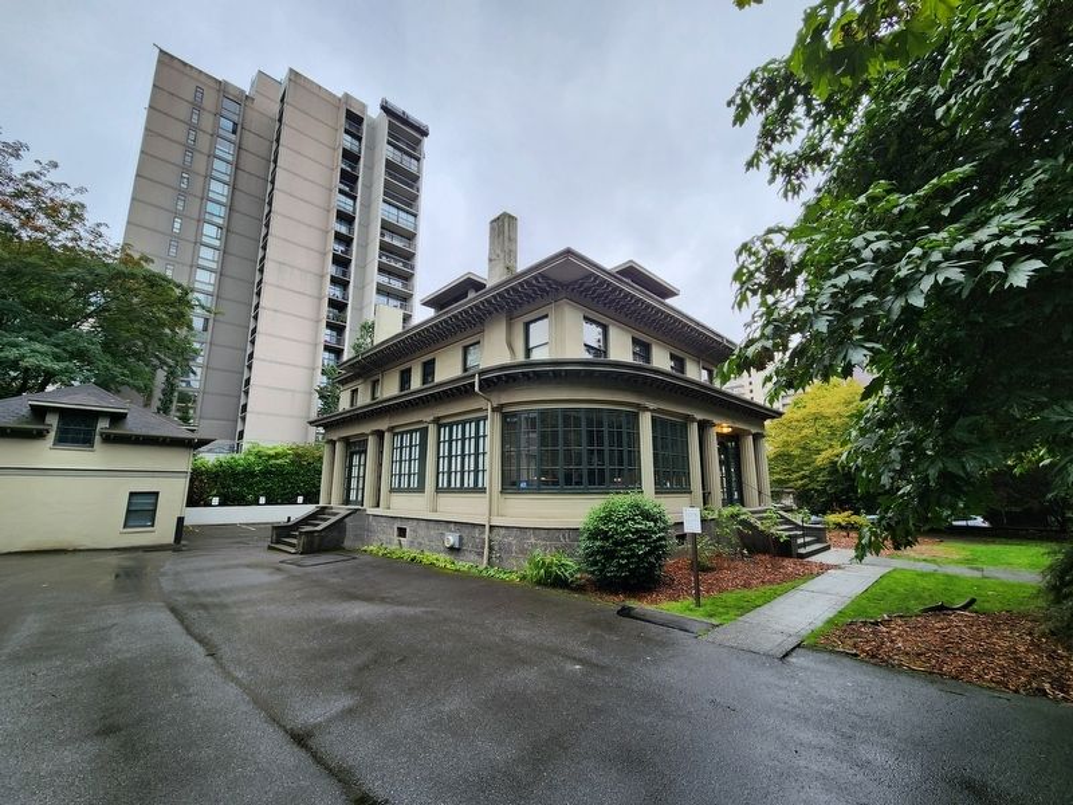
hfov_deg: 106.2
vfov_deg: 89.9
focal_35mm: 13
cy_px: 402
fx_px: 403
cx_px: 536
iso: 50
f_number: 2.2
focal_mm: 2.2
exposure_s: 1/151
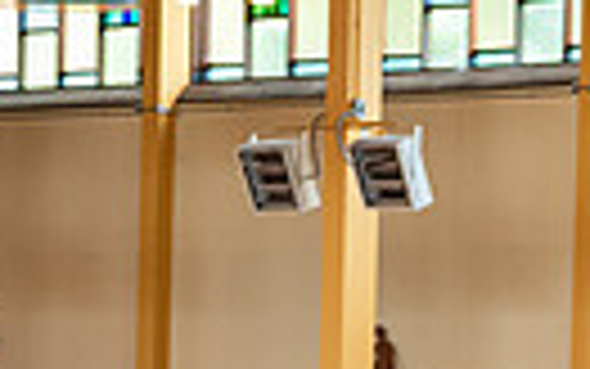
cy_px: 691
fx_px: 3056
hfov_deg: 10.1
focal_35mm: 190
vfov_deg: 6.7
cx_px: 1203
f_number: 3.5
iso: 640
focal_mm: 42
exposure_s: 1/160
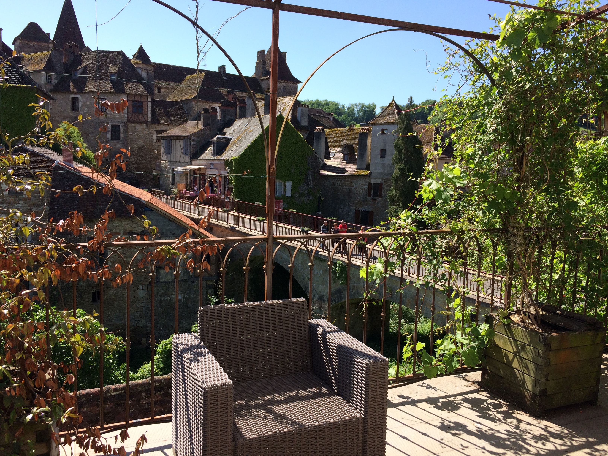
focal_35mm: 29
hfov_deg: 61.7
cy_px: 228
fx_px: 509
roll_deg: -0.3
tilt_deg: -10.1
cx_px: 304
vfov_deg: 48.2
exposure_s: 1/1244
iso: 32
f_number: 2.2
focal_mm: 4.15
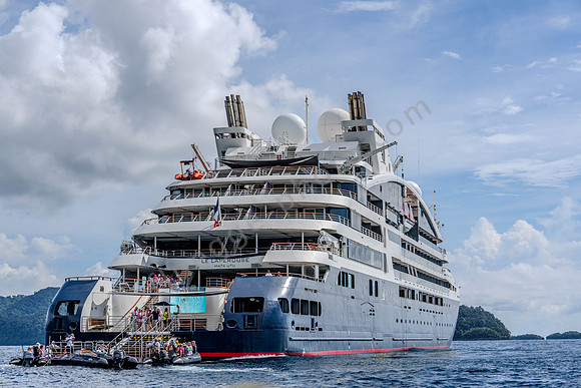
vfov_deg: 19.5
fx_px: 1130
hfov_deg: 28.8
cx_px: 290
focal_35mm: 70
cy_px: 194
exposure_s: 1/800
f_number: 5.6
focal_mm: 70
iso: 100
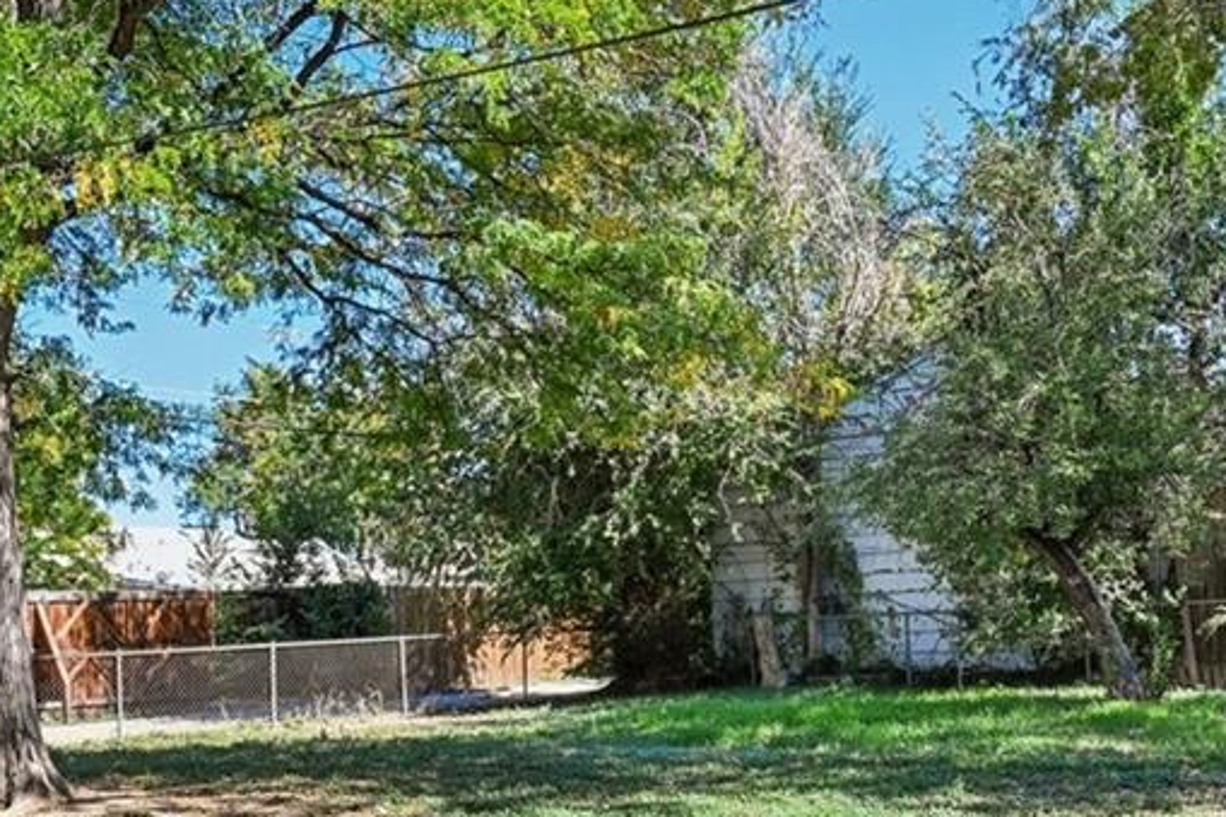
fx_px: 1498
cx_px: 590
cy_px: 576
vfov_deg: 30.2
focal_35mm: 44
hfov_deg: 44.5
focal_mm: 14
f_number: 8
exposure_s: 1/50
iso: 64
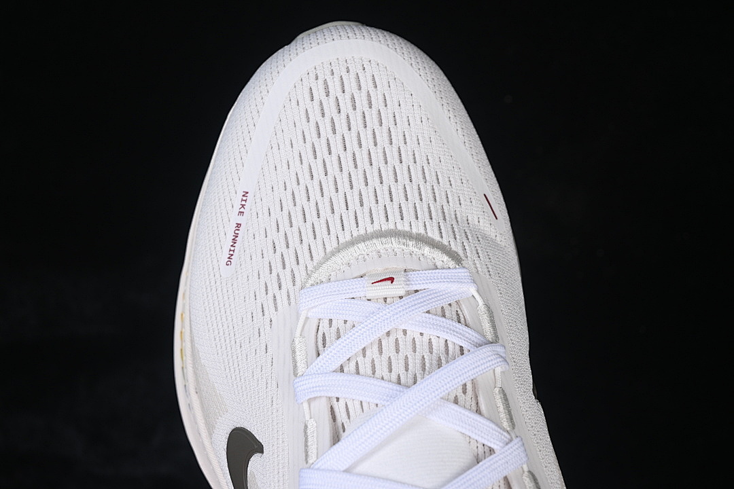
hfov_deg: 27.0
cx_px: 367
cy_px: 244
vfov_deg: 18.2
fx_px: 1529
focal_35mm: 75
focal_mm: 50
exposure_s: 1/80
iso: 160
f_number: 7.1
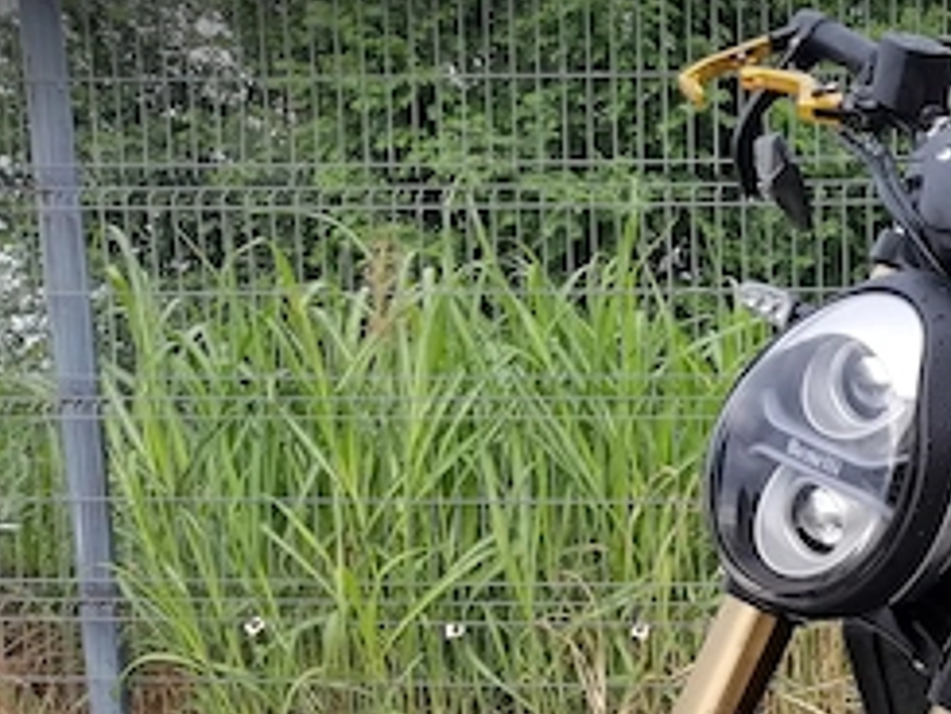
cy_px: 772
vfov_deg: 21.2
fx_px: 1814
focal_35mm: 66
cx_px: 1153
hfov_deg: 26.1
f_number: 1.8
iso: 50
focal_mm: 3.95
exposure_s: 1/368
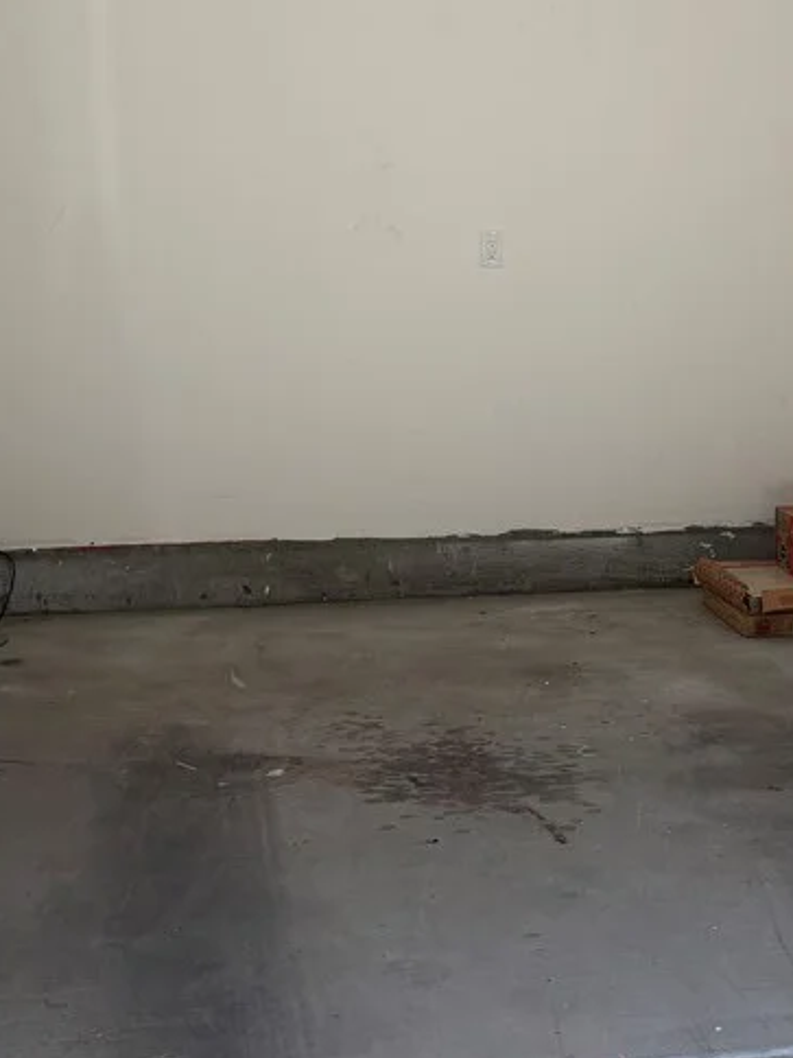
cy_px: 31
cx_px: 496
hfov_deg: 26.5
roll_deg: -0.6
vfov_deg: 32.5
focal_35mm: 55
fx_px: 1680
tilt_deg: +6.8
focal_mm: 5.96
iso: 50
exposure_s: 1/430
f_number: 1.6
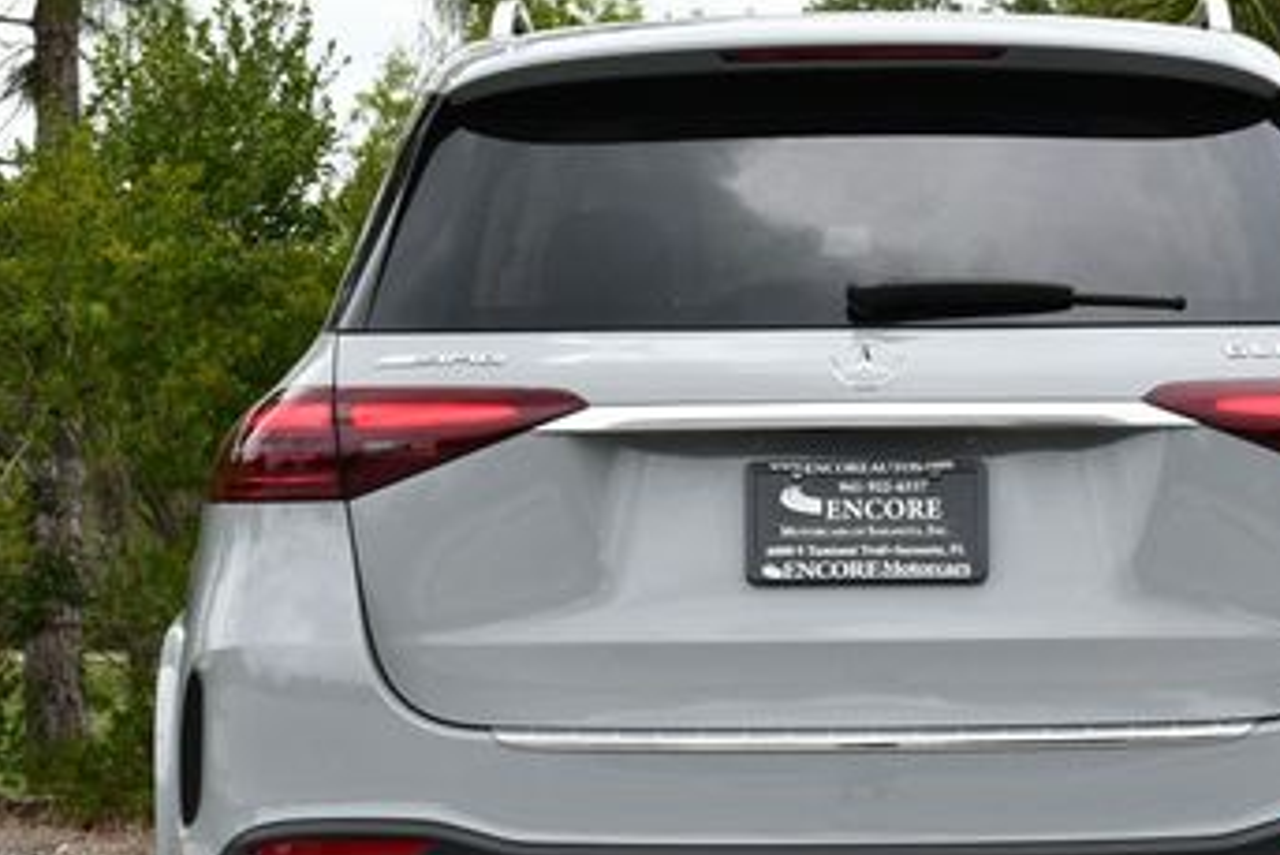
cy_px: 582
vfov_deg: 10.8
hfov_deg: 16.1
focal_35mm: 127
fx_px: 4517
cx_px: 858
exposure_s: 1/250
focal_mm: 34
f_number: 8
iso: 160
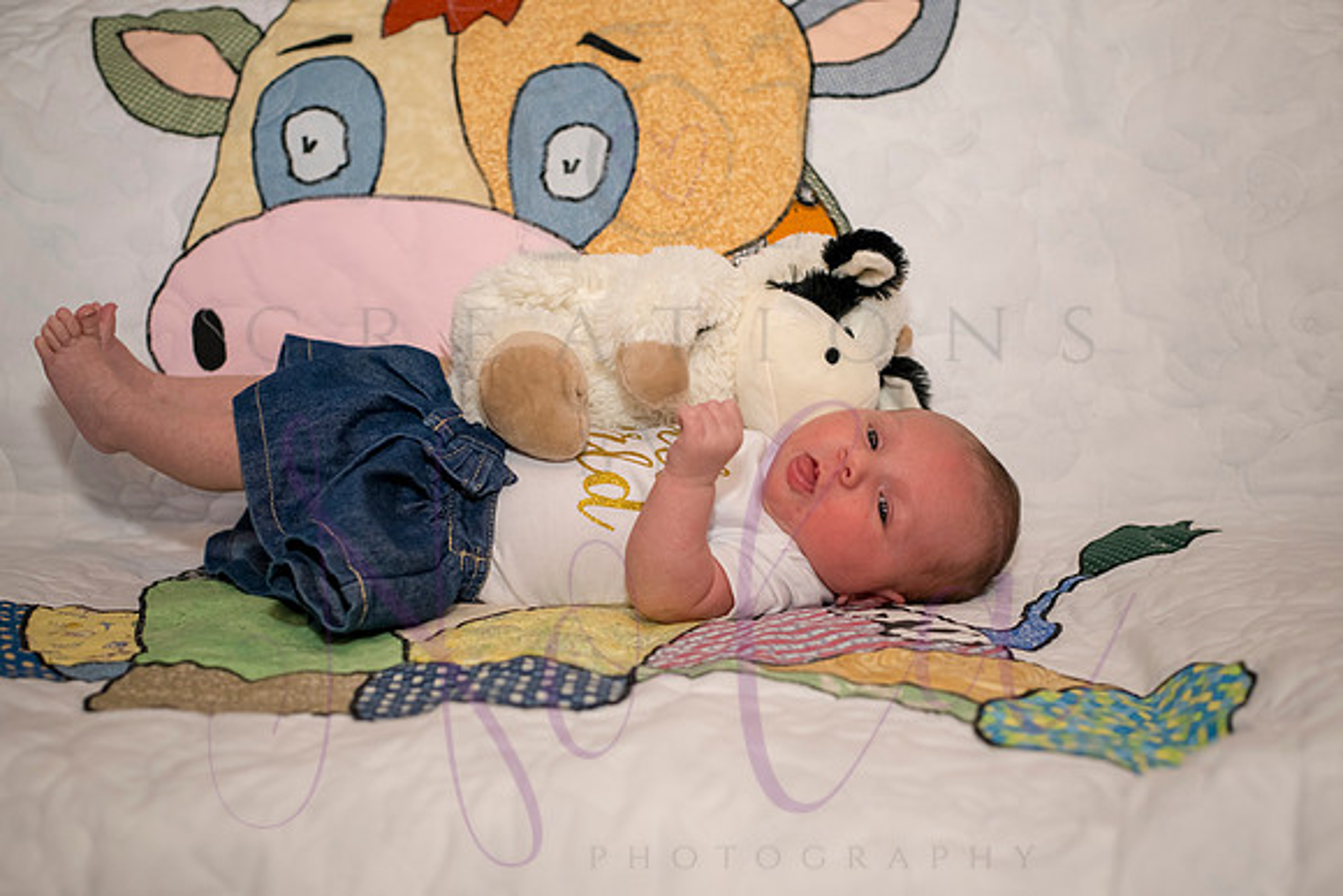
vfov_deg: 27.0
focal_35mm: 50
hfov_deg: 39.6
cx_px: 672
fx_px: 1866
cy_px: 448
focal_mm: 50
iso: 800
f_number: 4
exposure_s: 1/160
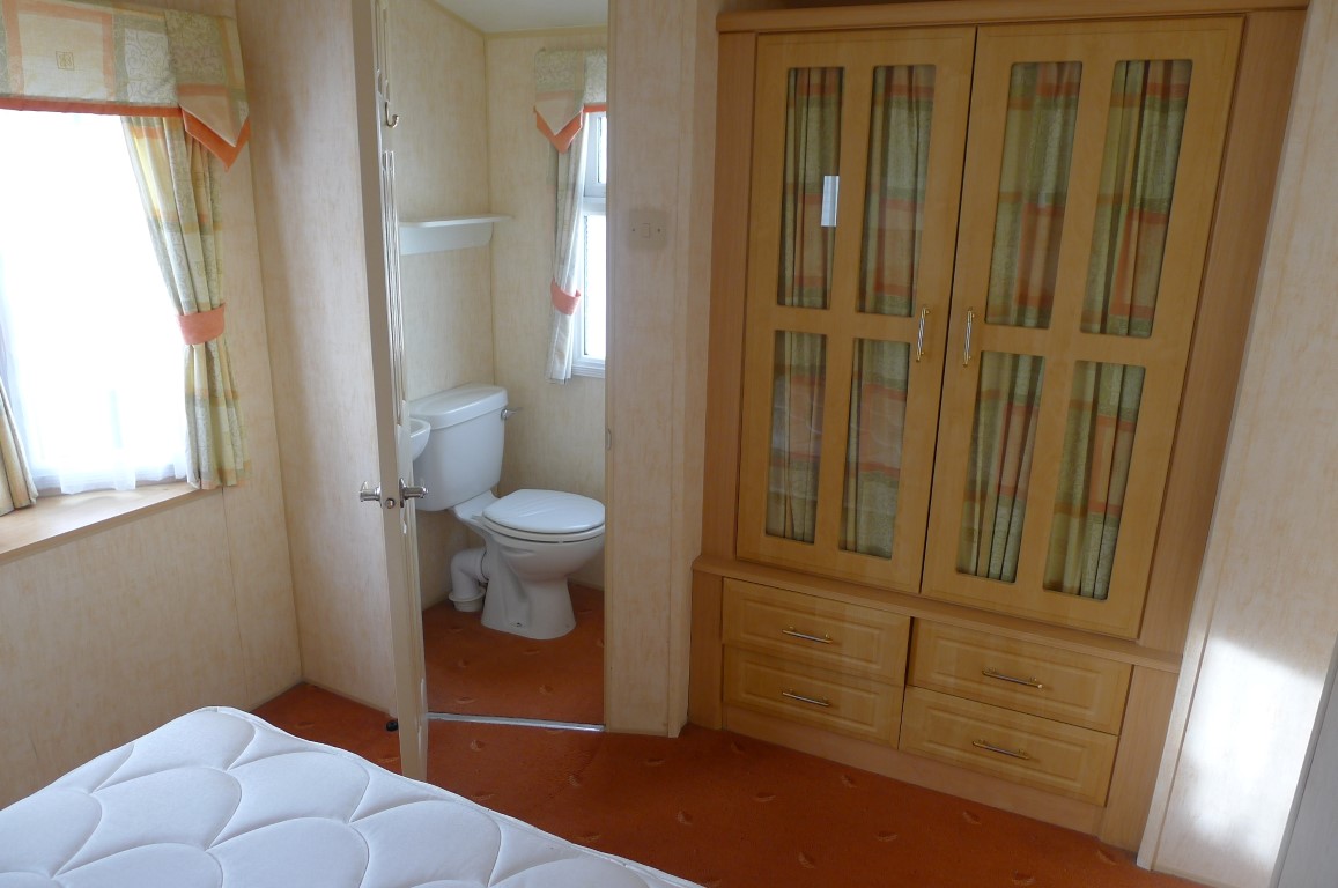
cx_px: 669
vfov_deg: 53.0
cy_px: 444
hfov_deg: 73.8
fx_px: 891
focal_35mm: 24
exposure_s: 1/60
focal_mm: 5.1
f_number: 2
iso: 100
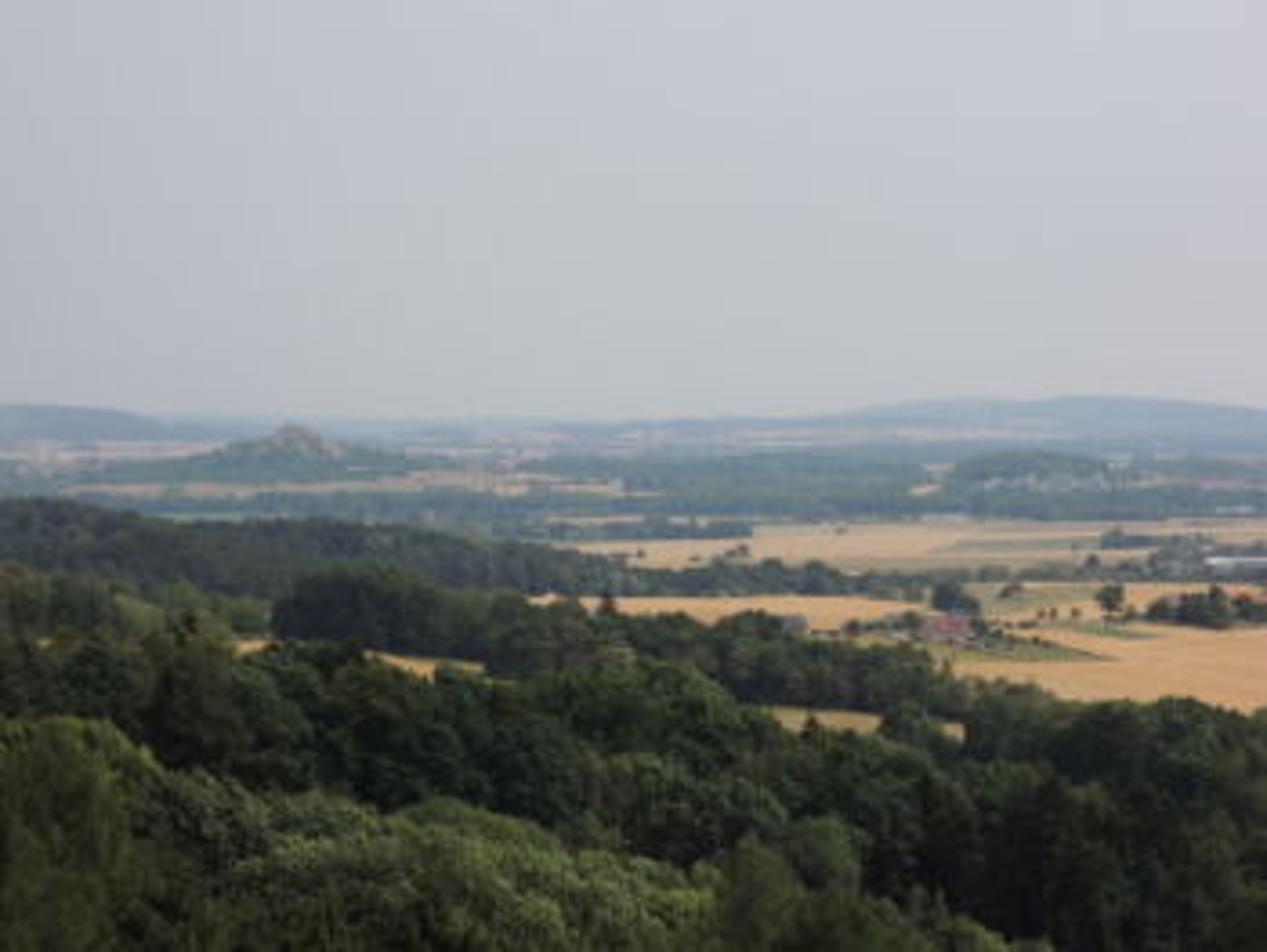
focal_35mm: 100
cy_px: 476
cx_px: 634
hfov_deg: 19.6
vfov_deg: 14.8
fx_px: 3663
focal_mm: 17.9
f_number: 5.5
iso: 100
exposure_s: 1/640
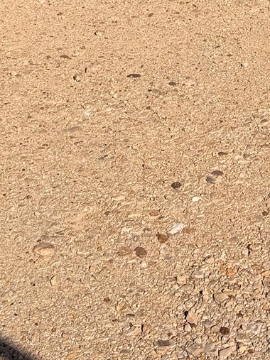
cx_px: 298
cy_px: -261
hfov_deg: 14.9
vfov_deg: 17.1
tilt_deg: -4.6
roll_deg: -1.0
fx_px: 1009
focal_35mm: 97
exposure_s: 1/10309
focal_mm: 6.76
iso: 80
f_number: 1.78
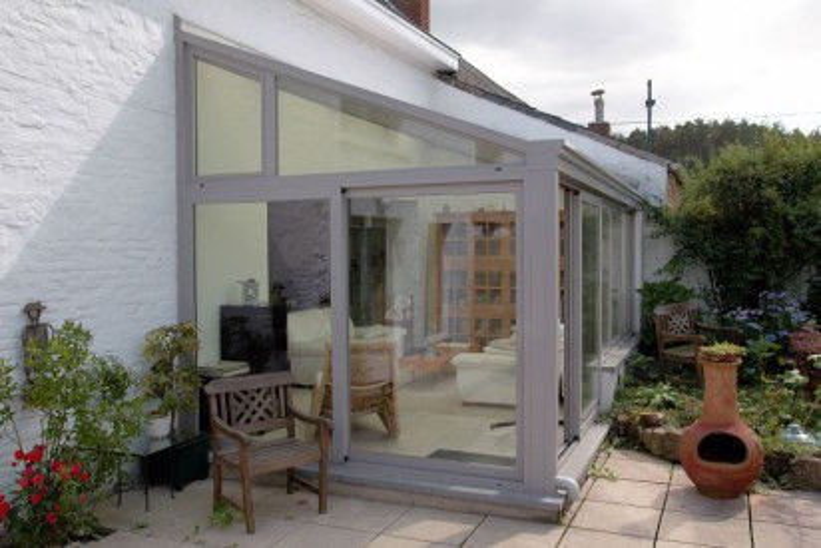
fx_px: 753
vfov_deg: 40.0
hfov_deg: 57.2
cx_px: 410
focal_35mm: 33
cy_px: 274
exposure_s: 1/160
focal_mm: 22
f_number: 6.3
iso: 250
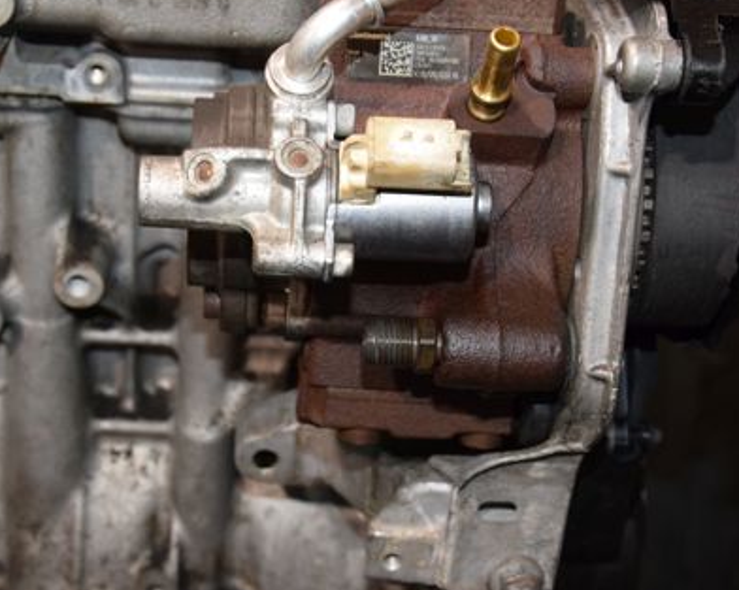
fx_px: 1508
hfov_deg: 27.5
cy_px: 298
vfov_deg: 22.1
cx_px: 296
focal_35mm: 69
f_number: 5.6
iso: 1600
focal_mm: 30
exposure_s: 1/60
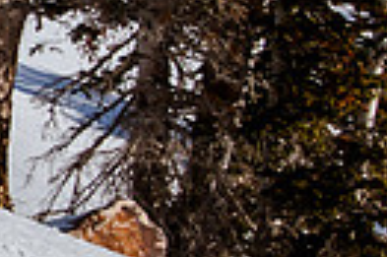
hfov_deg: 7.0
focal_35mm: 288
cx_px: -235
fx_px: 3092
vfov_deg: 4.8
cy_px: 13
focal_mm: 28
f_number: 8
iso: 160
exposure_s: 1/1000
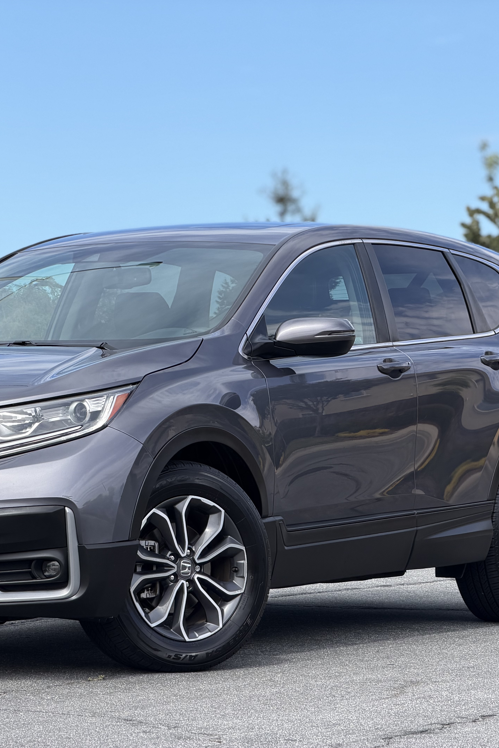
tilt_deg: +0.3
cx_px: 138
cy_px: 374
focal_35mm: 139
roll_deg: +0.2
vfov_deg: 14.8
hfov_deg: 9.9
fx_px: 2890
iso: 32
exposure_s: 1/638
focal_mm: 16.89
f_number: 2.8
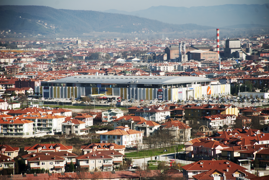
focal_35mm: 202
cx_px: 134
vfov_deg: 6.8
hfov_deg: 10.1
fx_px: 1515
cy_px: 90
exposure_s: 1/320
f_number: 5.6
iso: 100
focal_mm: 135
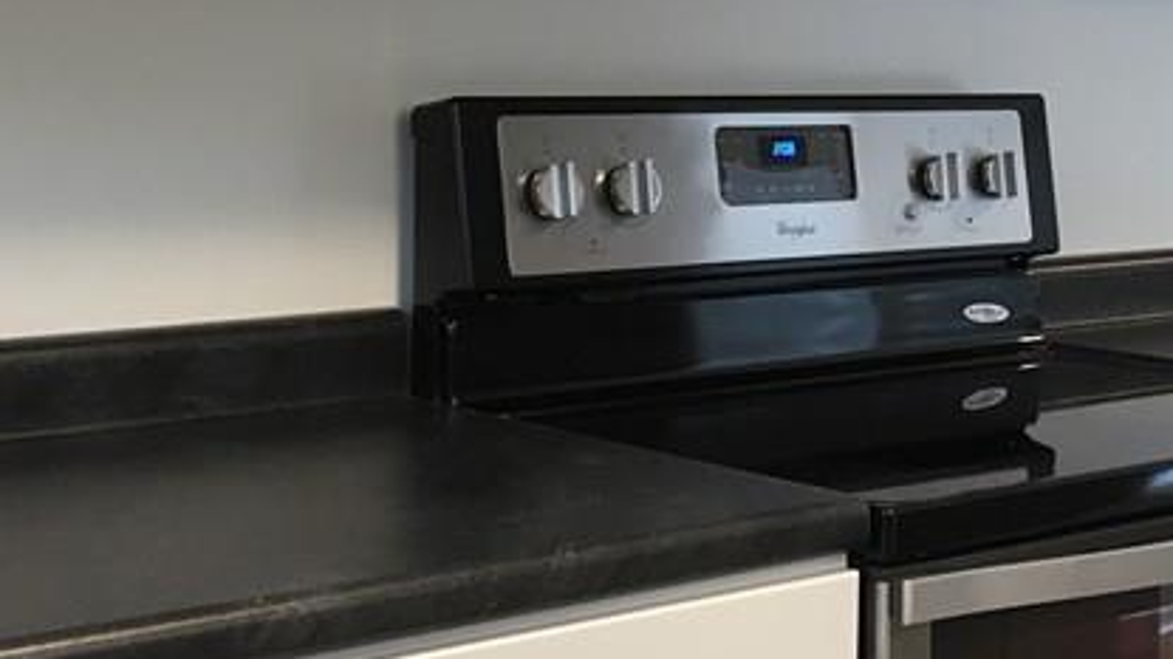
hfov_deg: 26.6
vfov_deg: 15.4
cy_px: 170
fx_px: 2425
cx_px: 972
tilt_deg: -1.6
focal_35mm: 78
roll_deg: -1.3
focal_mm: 4.15
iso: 64
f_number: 2.2
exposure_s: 1/30
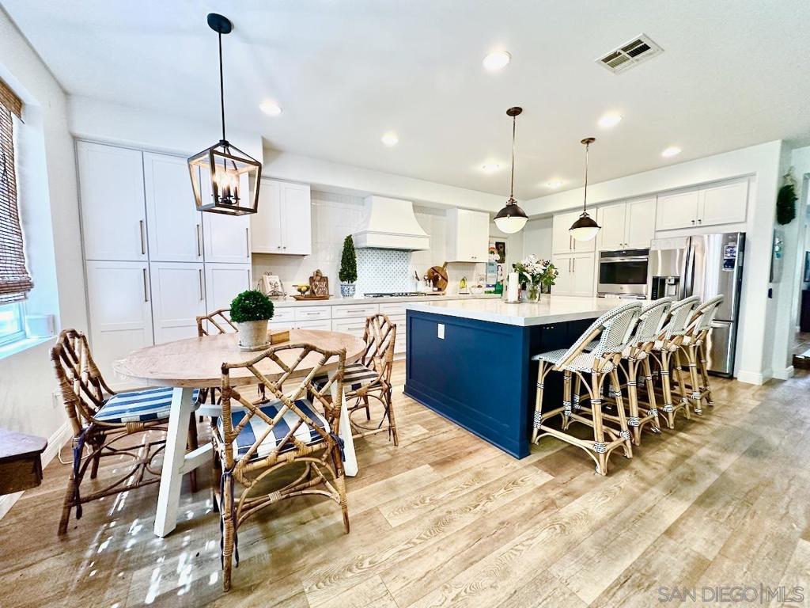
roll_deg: +0.1
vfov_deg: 85.7
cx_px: 405
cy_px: 304
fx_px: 328
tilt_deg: -4.0
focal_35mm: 14
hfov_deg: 102.1
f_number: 2.2
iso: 250
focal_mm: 2.22
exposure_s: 1/120
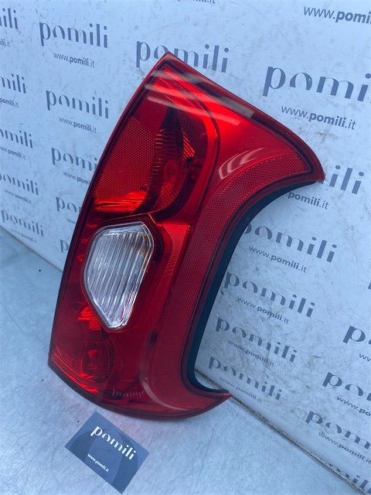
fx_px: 372
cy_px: 248
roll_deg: -16.7
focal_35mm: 26
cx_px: 186
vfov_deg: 67.3
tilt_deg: -39.8
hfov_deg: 53.1
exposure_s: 1/738
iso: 32
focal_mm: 4.25
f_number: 1.8
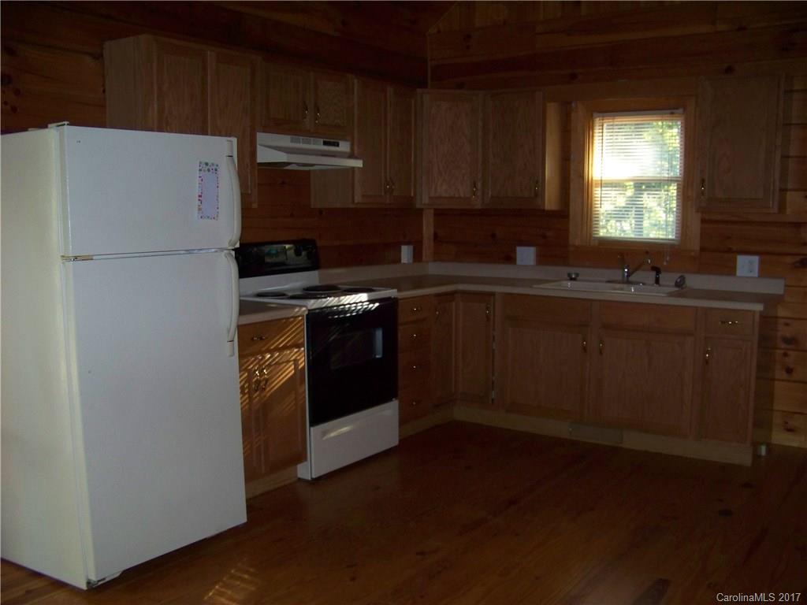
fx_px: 839
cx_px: 404
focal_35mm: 36
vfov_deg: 39.7
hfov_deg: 51.4
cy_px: 302
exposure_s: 1/30
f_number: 2.8
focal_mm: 5.85
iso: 200
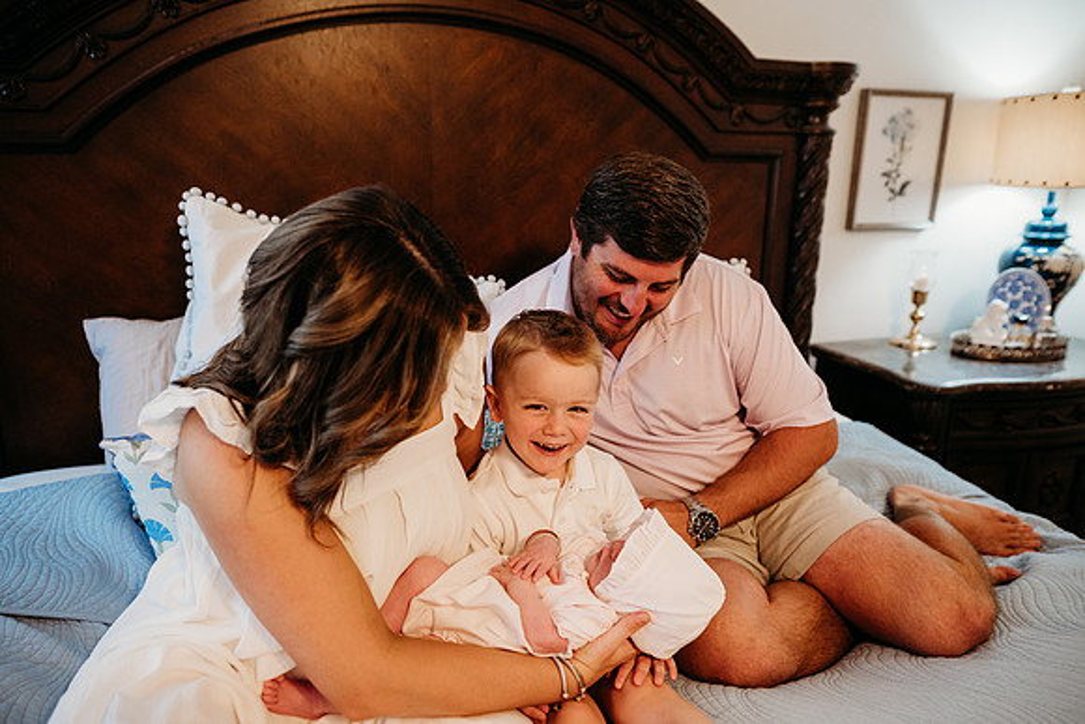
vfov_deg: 53.2
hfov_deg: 73.7
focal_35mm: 24
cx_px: 542
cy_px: 362
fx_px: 723
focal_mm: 24
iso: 1600
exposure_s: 1/200
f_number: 2.8
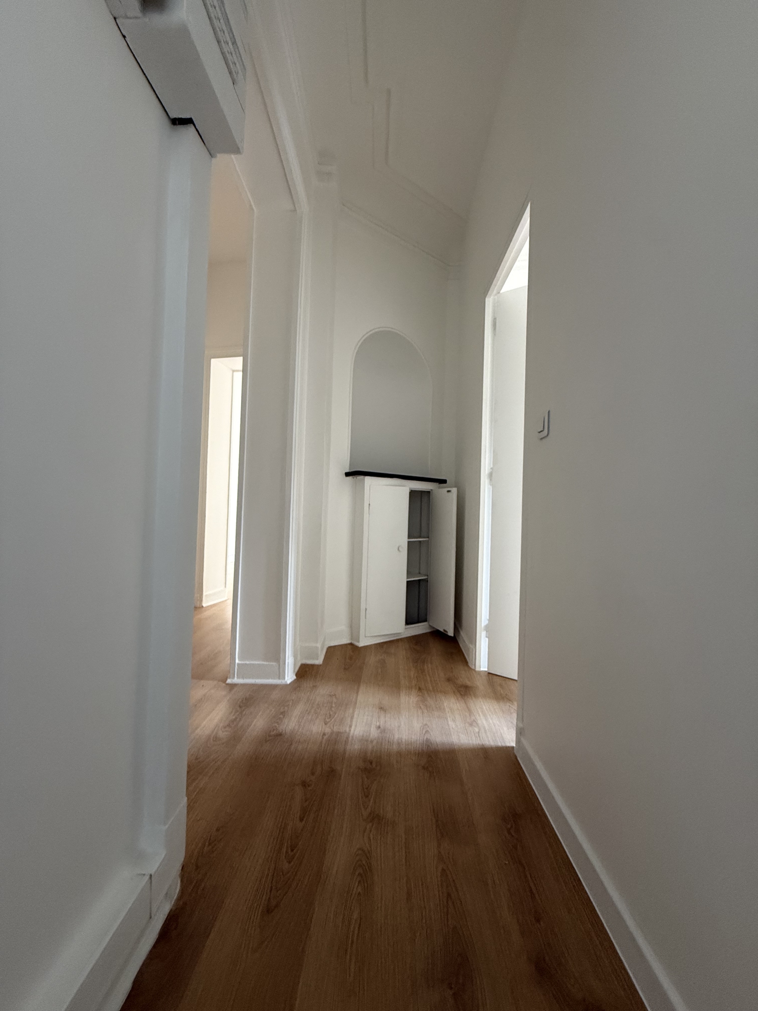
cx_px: 379
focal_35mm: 14
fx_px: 409
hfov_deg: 85.7
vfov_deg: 102.1
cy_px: 506
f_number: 2.2
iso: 320
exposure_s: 1/60
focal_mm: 2.22
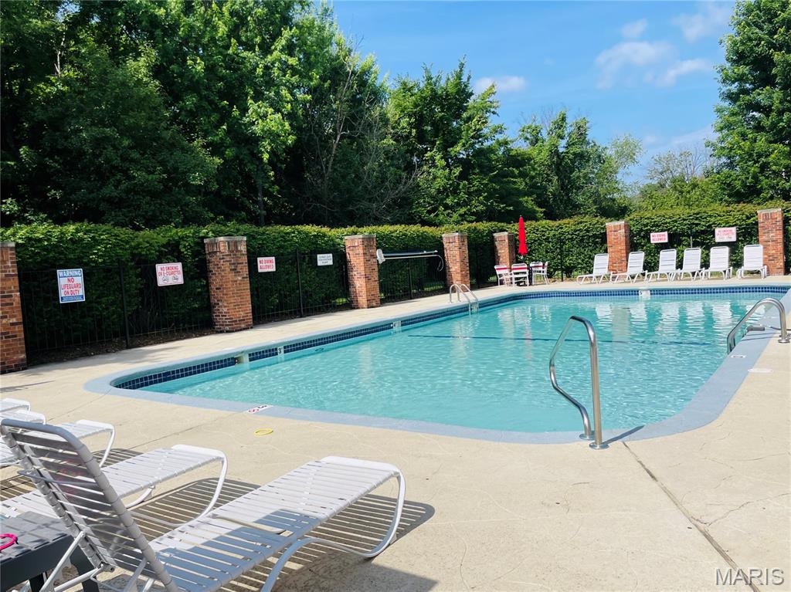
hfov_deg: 67.3
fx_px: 594
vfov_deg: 53.0
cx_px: 396
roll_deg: +4.9
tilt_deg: -3.8
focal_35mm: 26
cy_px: 296
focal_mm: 4.2
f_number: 1.6
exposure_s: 1/5291
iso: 32
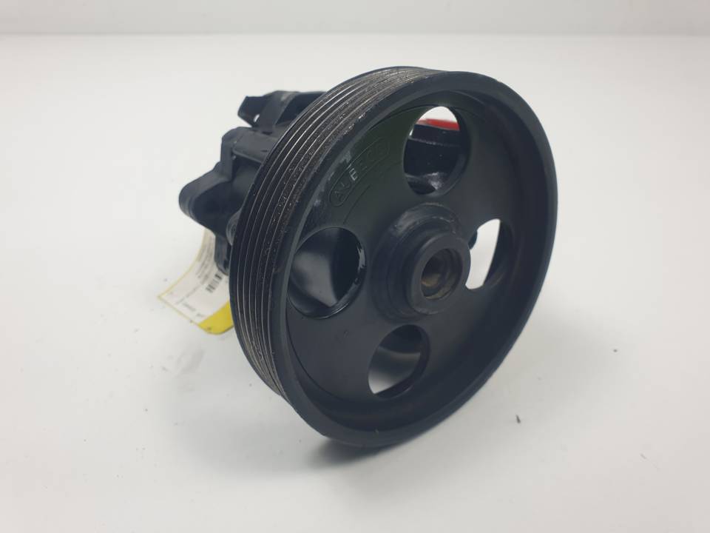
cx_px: 355
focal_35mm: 26
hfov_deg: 67.3
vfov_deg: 53.1
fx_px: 533
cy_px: 266
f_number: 2.4
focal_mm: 4.3
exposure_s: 1/212
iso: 50
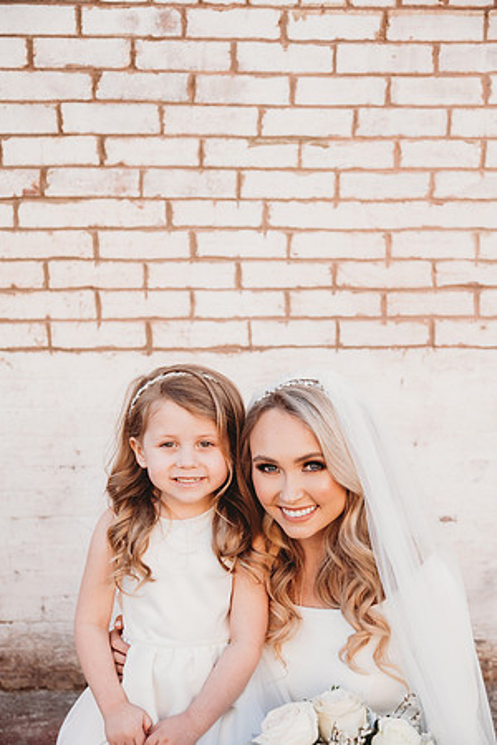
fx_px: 1035
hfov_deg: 27.0
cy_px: 372
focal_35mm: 50
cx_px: 248
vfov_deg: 39.6
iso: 250
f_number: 4
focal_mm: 50
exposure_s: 1/400
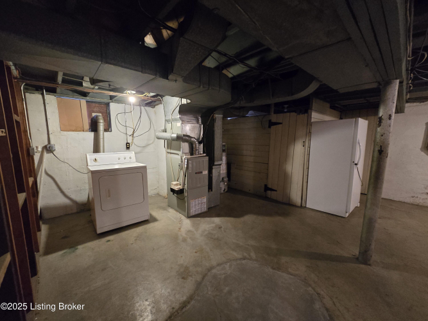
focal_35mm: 13
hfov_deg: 106.2
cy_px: 160
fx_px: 161
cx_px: 214
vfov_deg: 89.9
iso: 1250
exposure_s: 1/40
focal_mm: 2.2
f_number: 2.2
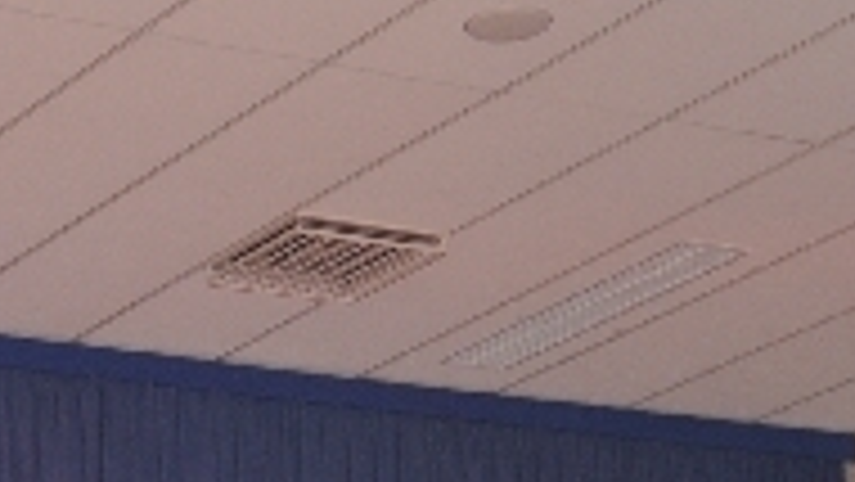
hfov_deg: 13.0
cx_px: 171
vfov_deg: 7.0
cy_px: 1092
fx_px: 3746
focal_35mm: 165
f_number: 5
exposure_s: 1/60
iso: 400
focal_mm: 25
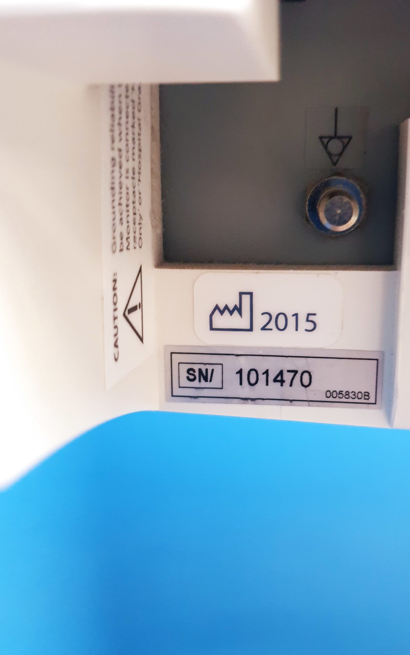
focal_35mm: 32
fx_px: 572
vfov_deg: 59.6
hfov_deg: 39.1
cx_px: 263
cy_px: 316
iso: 250
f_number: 1.5
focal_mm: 4.3
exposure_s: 1/25
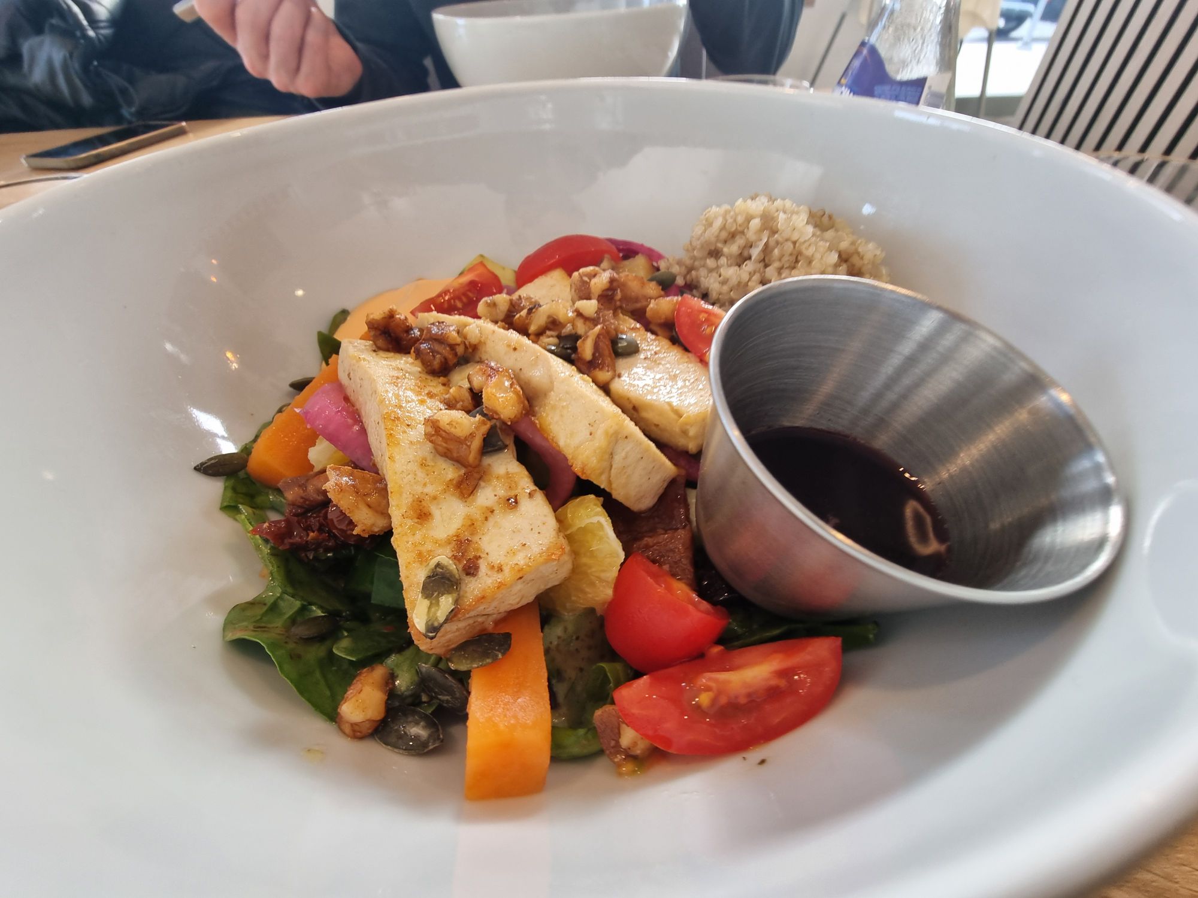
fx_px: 450
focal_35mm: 13
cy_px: 449
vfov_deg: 89.9
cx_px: 599
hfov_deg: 106.2
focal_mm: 2.2
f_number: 2.2
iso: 80
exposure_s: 1/50
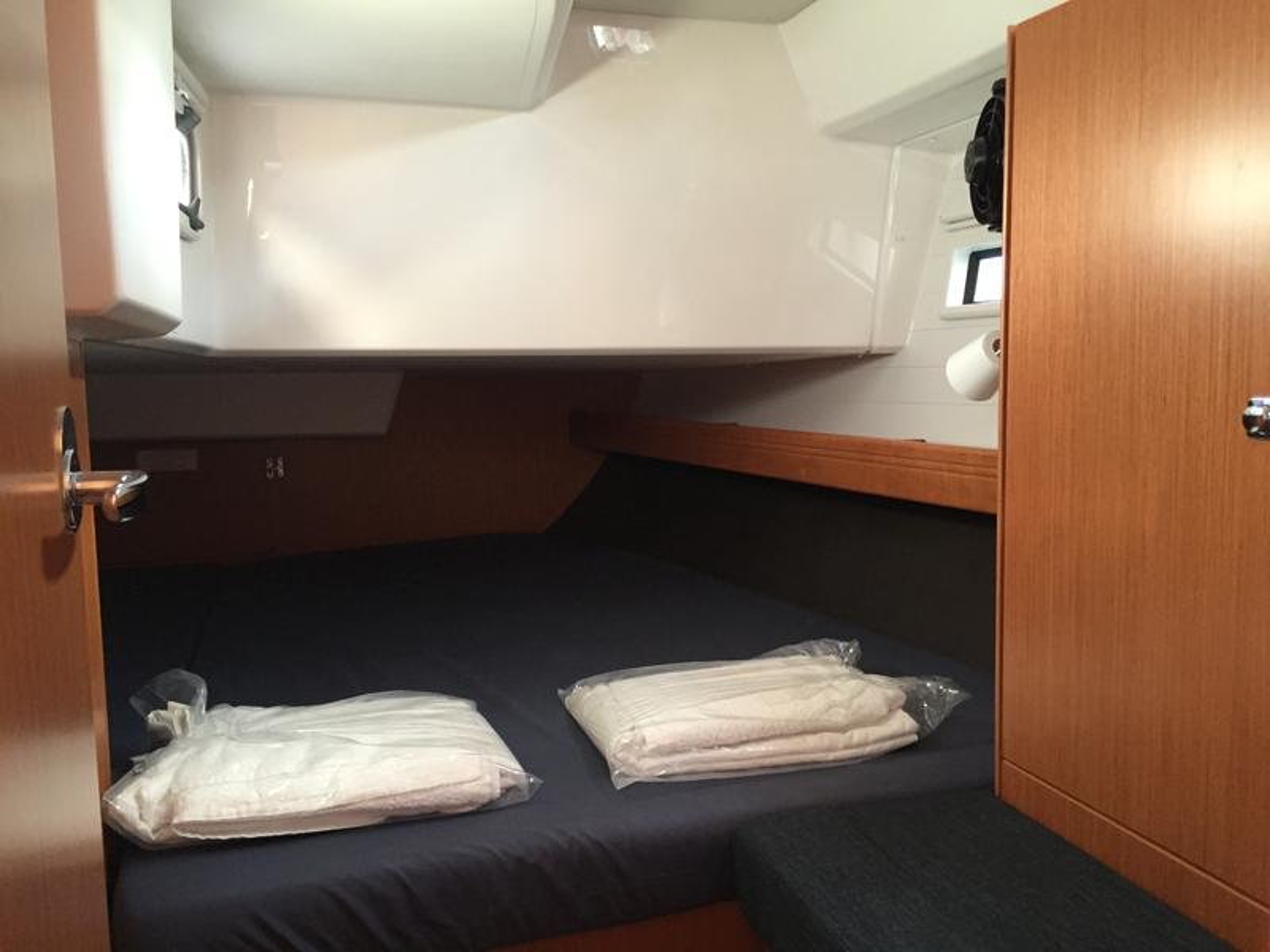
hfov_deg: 61.7
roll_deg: +1.0
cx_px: 635
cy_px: 476
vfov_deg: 48.2
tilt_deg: -6.2
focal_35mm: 29
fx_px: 1064
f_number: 2.2
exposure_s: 1/33
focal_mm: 4.15
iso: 250
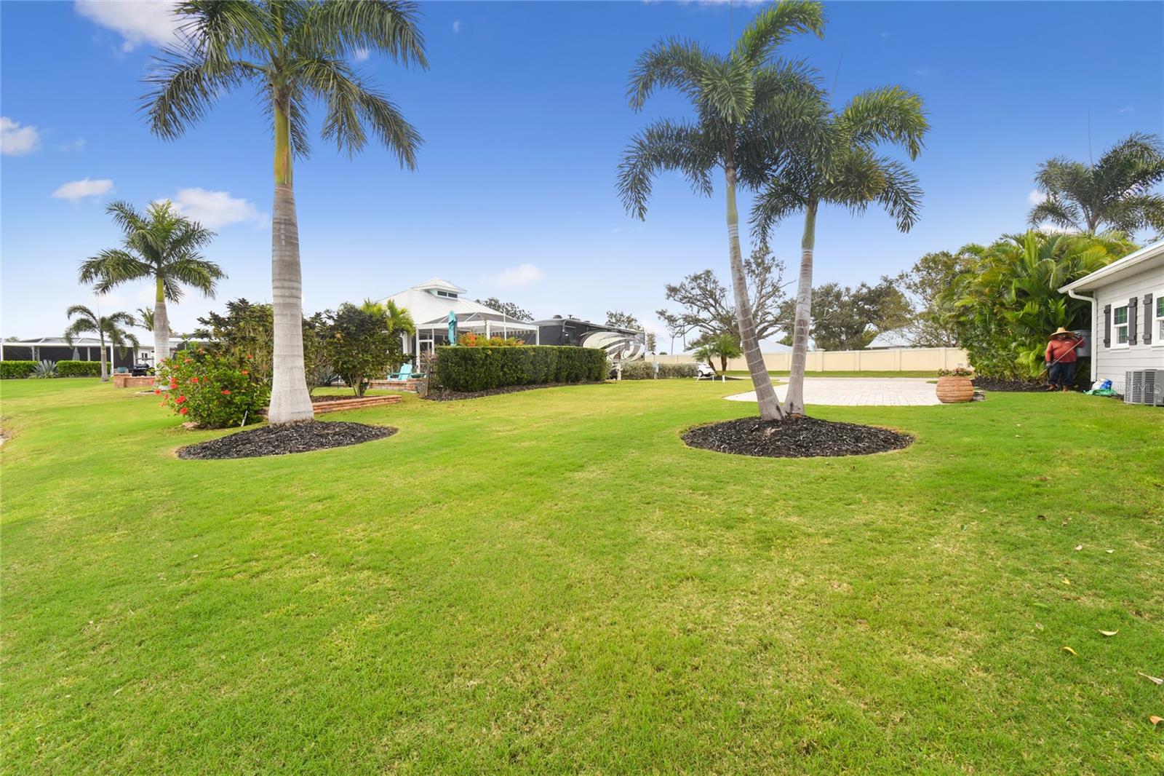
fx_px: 485
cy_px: 388
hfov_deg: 100.4
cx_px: 582
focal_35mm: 15
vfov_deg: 77.3
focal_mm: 10
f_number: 7.1
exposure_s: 1/30
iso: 100
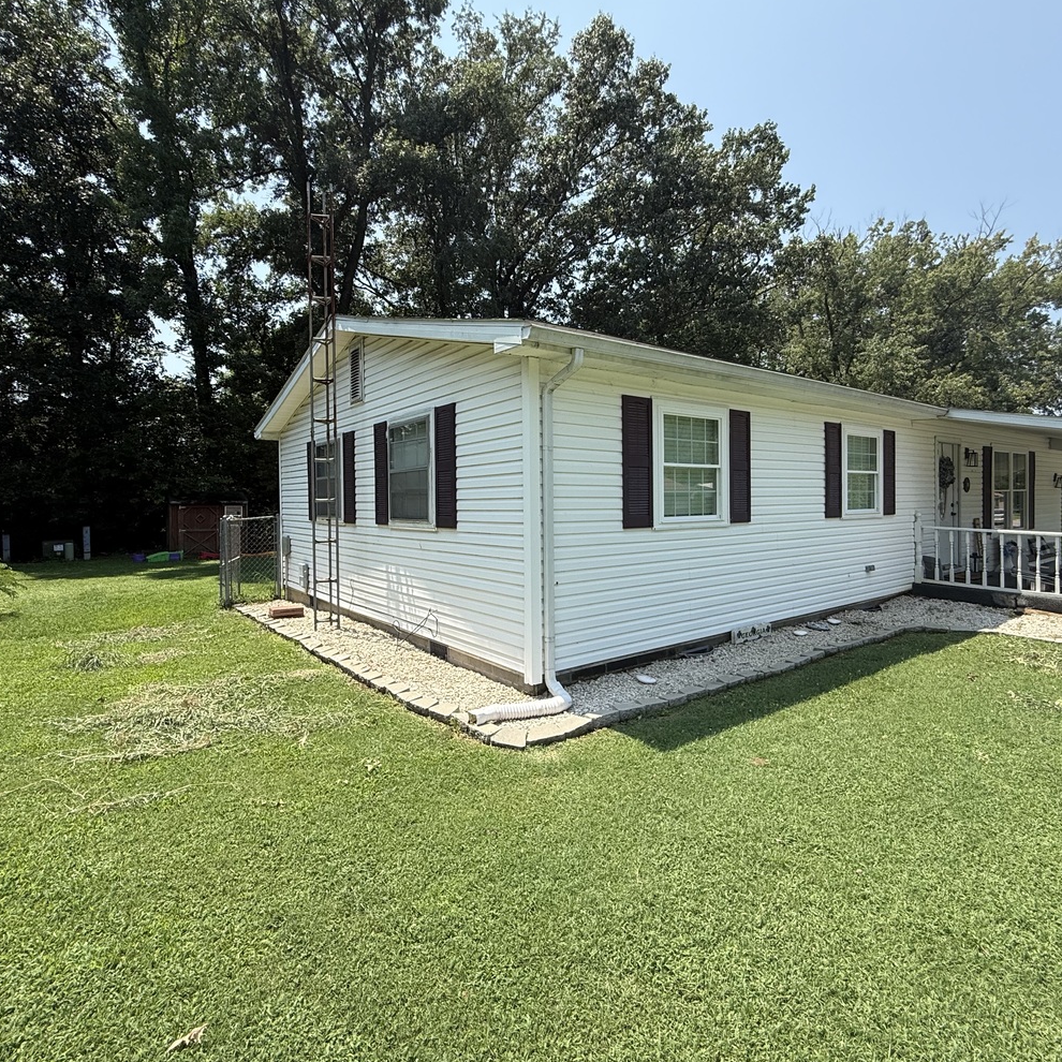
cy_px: 513
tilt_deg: -1.0
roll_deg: +0.4
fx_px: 625
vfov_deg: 80.7
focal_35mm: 18
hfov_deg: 80.7
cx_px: 554
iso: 50
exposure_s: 1/1399
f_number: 2.2
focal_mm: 2.22
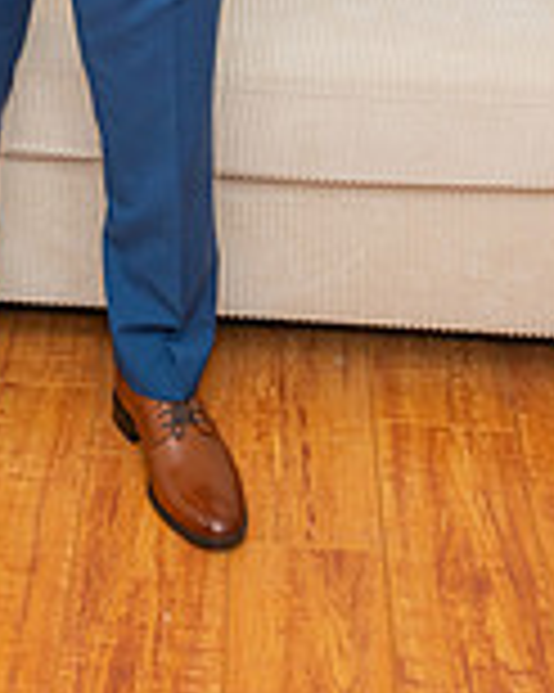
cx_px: 24
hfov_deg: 15.3
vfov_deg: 17.7
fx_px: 2031
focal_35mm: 99
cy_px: -297
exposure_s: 1/160
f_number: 3.5
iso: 400
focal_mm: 24
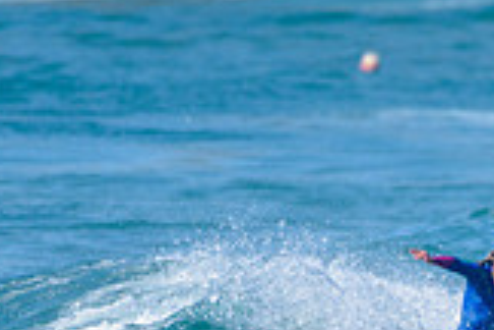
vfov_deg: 0.6
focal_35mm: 2200
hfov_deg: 0.9
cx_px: 516
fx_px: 30187
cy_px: 403
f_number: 5.6
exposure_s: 1/2000
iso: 220
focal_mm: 500
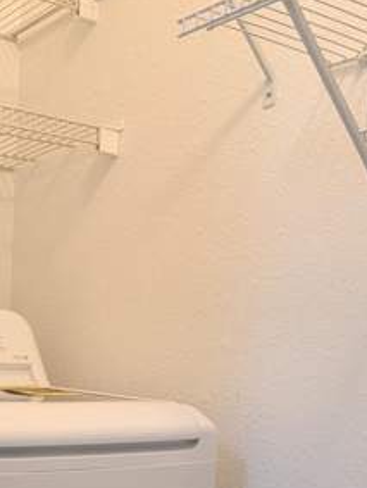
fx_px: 762
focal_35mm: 54
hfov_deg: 25.9
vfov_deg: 32.7
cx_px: 14
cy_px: 484
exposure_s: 1/30
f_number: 1.68
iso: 101
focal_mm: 6.9
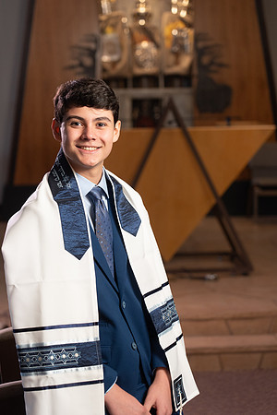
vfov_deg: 20.0
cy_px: 208
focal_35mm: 102
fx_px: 1177
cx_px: 138
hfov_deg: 13.4
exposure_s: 1/250
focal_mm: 102
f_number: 4
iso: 1250
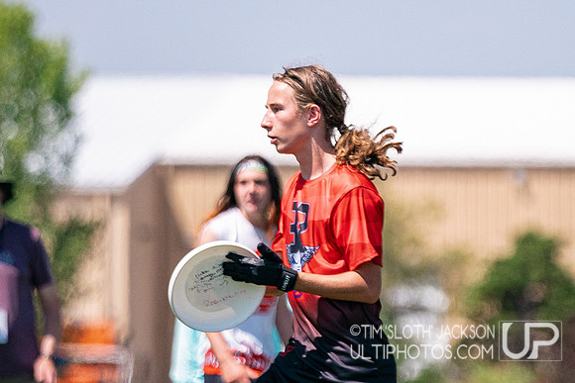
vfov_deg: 2.3
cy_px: 192
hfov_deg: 3.4
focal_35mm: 609
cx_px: 446
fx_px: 9721
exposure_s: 1/12800
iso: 640
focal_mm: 200
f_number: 2.8
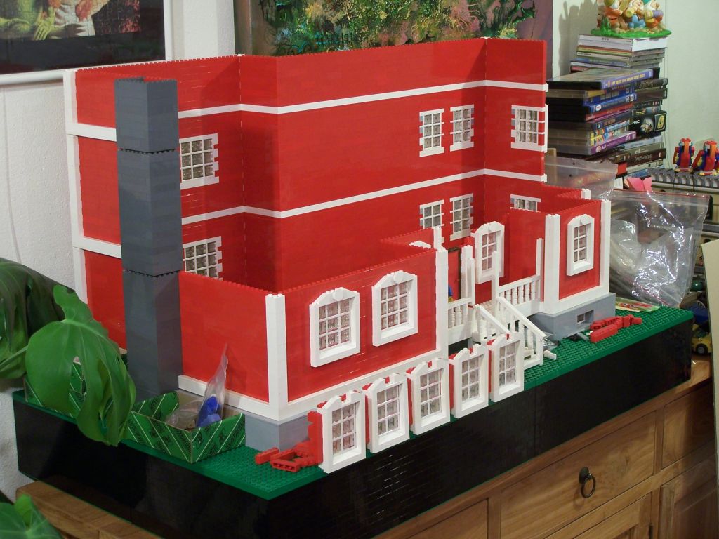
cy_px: 270
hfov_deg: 30.3
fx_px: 1329
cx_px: 360
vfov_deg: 22.9
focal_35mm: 64
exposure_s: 1/3
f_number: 3.2
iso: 80
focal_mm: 10.7
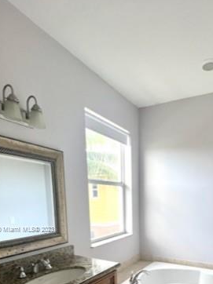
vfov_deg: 66.8
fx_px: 189
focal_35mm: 23
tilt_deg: -7.0
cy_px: 229
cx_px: 152
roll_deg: +1.0
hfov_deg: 56.7
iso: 64
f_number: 1.8
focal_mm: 1.57
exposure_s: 1/99
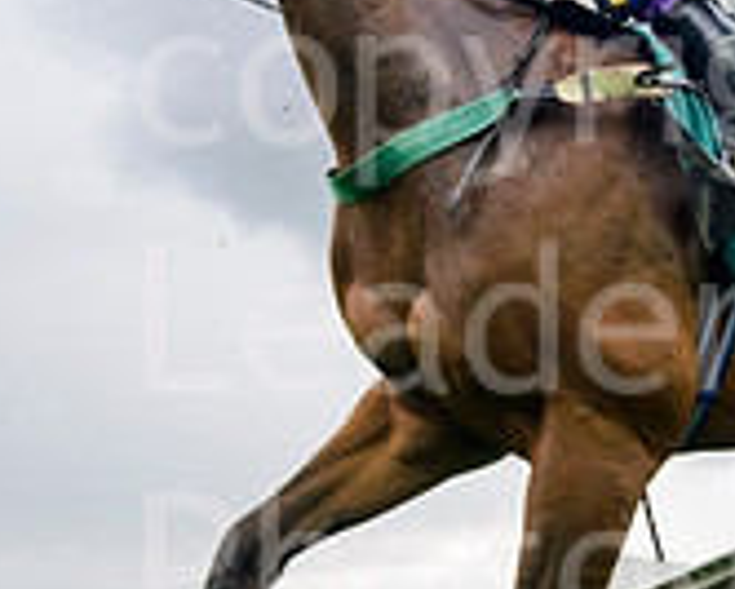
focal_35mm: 46
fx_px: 1001
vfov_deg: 32.6
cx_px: 717
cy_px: 361
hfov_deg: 36.6
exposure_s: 1/2000
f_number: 5.6
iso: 1250
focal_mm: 14
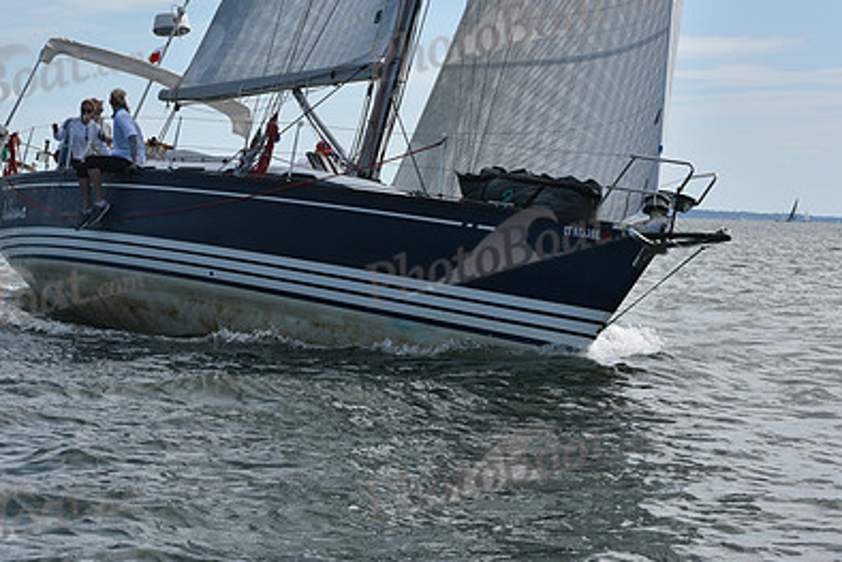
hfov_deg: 19.7
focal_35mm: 103
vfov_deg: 13.3
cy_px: 170
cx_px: 256
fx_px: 2410
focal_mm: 70
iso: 320
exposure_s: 1/1000
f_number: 10
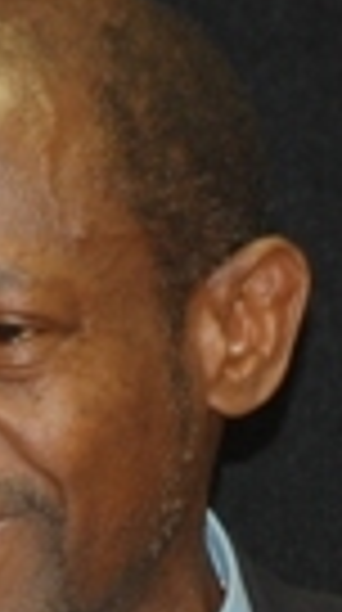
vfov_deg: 4.2
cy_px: 698
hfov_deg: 2.3
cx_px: 72
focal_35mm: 518
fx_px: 8393
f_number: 4.5
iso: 400
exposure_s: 1/60
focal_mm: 70
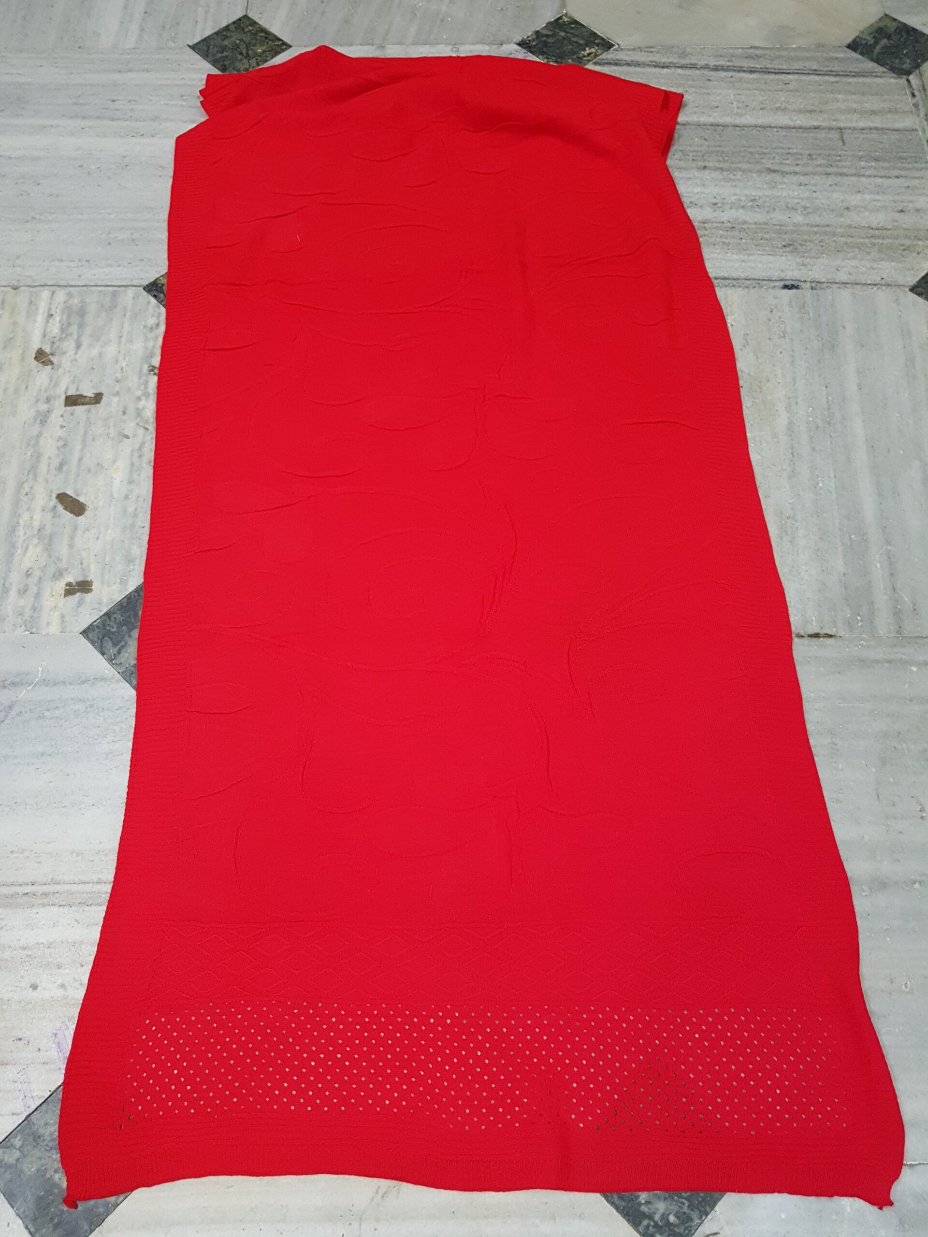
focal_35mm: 26
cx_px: 464
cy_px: 618
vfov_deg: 67.3
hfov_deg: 53.1
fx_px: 929
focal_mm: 4.2
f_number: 1.7
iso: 200
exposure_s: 1/11
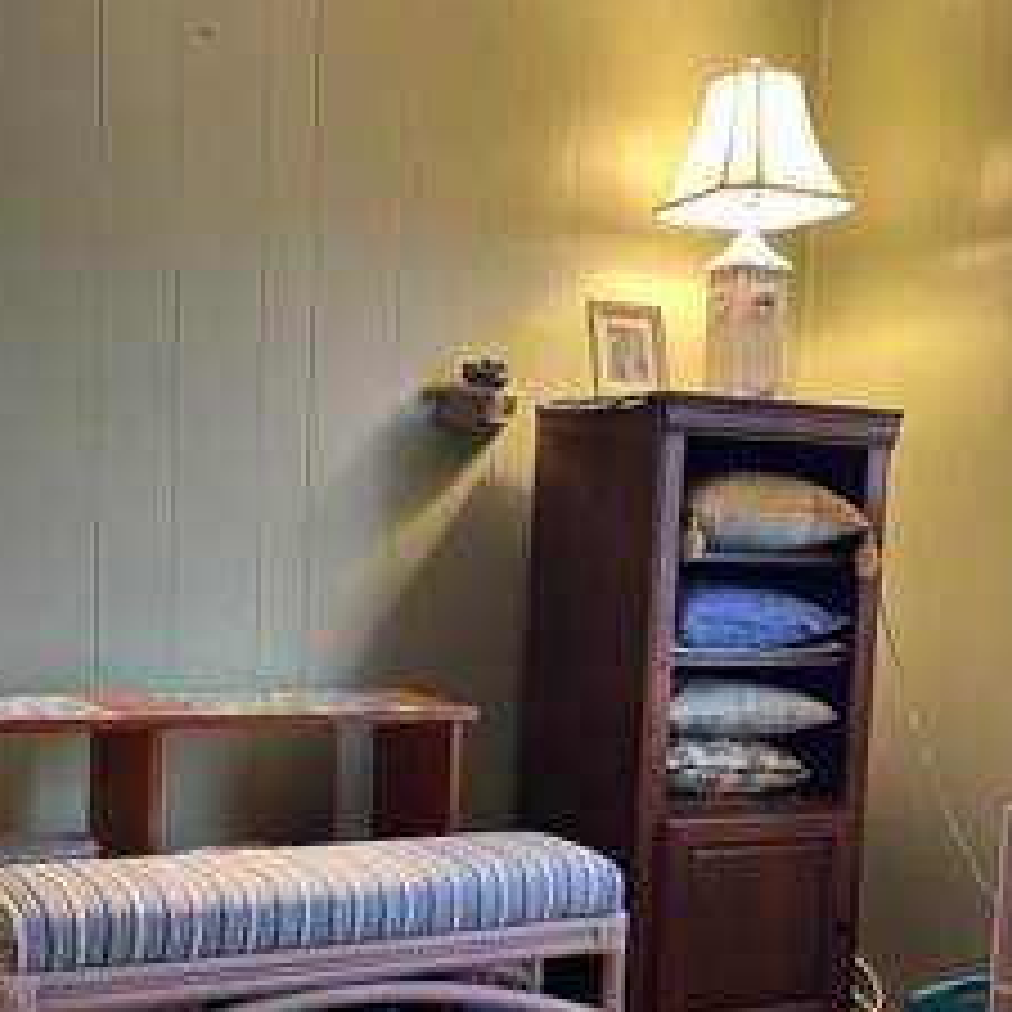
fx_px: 1621
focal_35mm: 49
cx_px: 472
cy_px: 720
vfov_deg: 34.2
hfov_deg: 34.7
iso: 320
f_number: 1.6
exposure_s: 1/60
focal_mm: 5.1
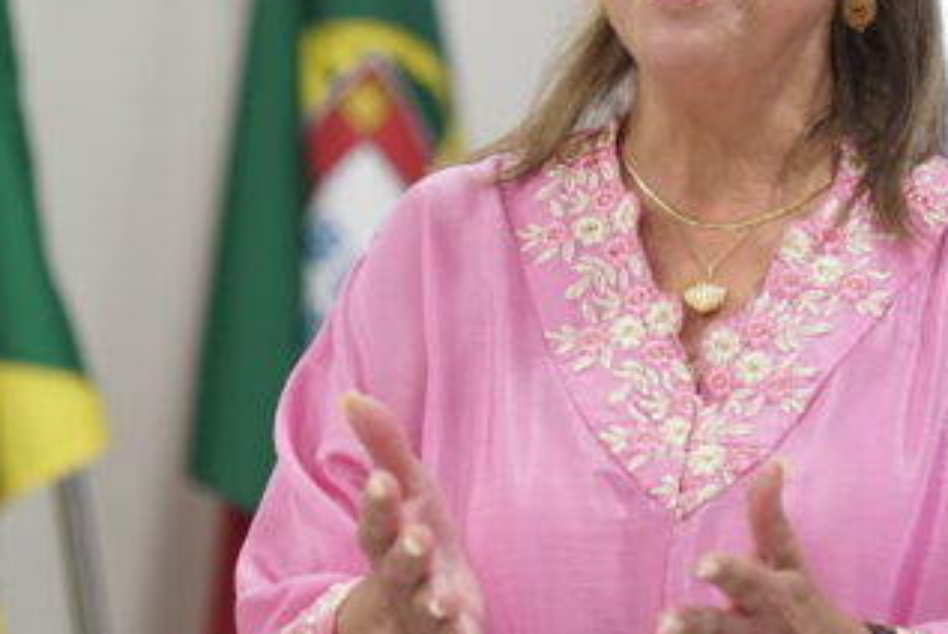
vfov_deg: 3.5
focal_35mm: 397
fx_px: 10464
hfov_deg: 5.2
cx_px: 477
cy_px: 158
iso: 3200
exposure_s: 1/250
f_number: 4
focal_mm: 200
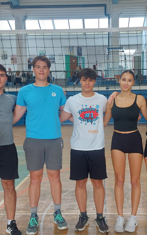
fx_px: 256
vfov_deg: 49.2
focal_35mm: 40
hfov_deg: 31.9
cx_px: 92
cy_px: 126
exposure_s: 1/50
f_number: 1.8
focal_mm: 5.23
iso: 100
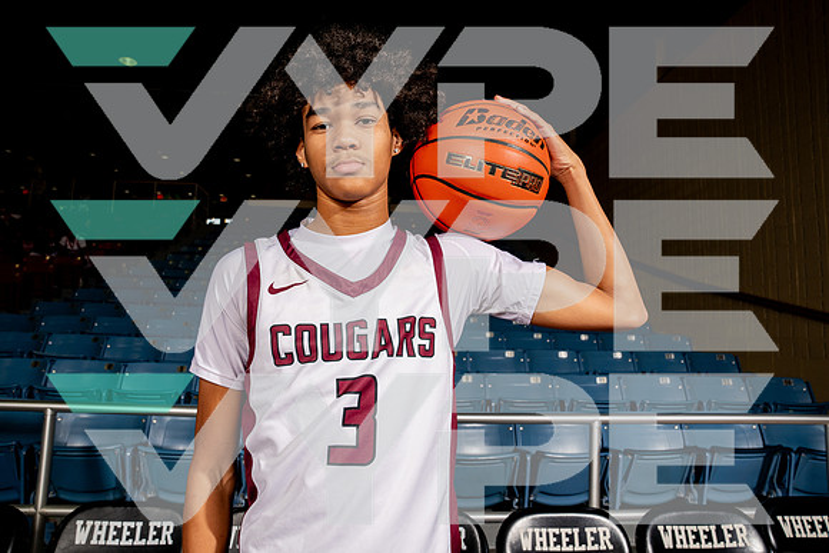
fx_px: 553
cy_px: 276
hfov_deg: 73.7
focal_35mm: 24
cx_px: 414
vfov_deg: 53.2
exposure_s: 1/125
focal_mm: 24
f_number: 7.1
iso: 250
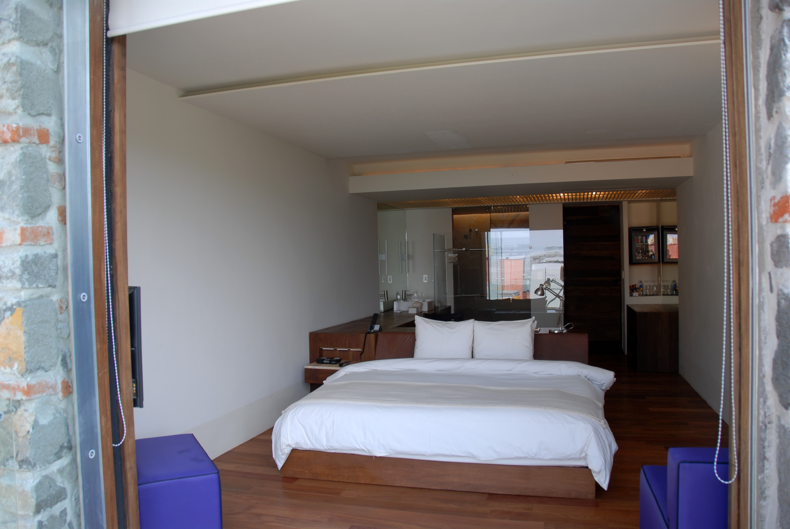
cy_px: 264
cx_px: 395
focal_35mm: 40
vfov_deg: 33.1
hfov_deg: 47.9
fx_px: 890
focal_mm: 27
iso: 100
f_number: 4.5
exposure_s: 1/80
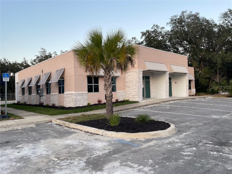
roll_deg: +2.8
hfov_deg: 67.3
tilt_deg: +1.8
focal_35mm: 26
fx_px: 174
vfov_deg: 53.1
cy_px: 87
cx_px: 116
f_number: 1.6
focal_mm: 4.2
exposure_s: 1/173
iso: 40
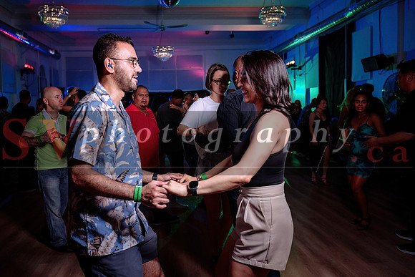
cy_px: 131
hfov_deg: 60.9
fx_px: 352
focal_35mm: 31
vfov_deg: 42.9
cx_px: 191
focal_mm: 28
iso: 800
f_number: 3.2
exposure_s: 1/80
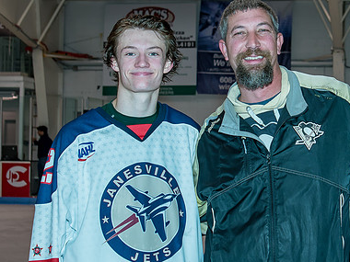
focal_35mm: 88
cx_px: 278
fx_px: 890
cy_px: 115
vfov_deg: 16.8
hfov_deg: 22.0
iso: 200
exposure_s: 1/200
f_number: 4.5
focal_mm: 31
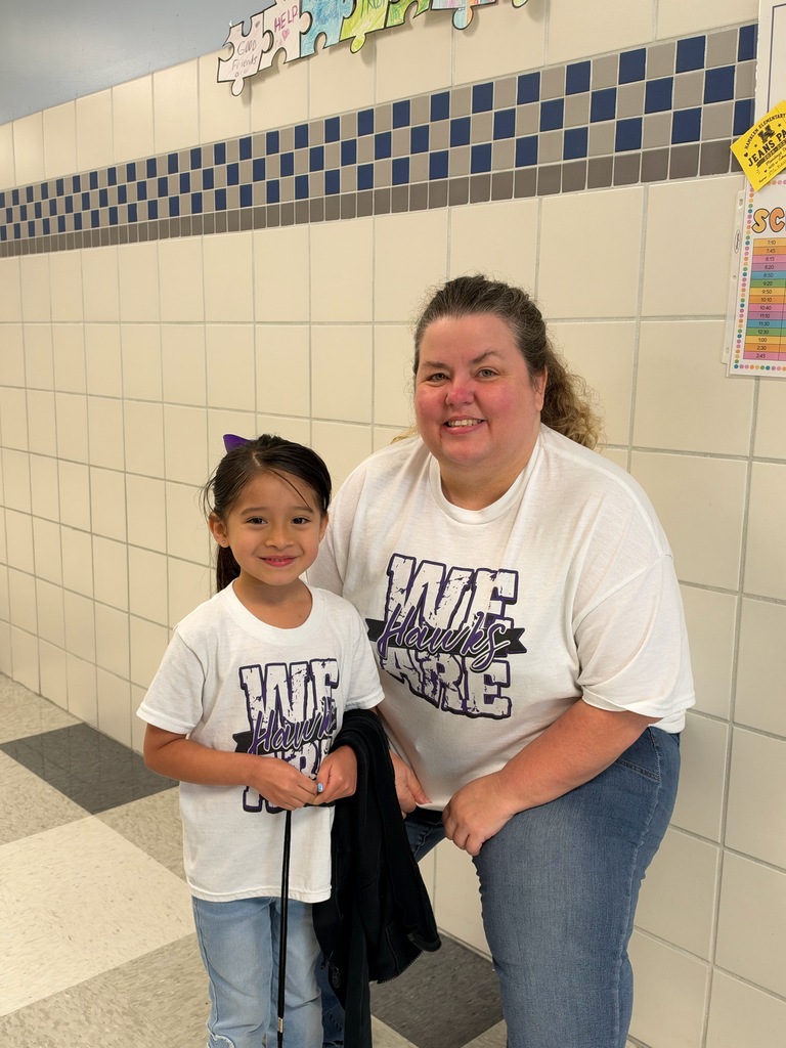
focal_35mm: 33
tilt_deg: -10.5
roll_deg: -0.9
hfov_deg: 42.9
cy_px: 524
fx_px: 999
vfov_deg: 55.4
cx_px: 393
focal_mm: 6.93
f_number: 1.8
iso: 160
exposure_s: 1/120
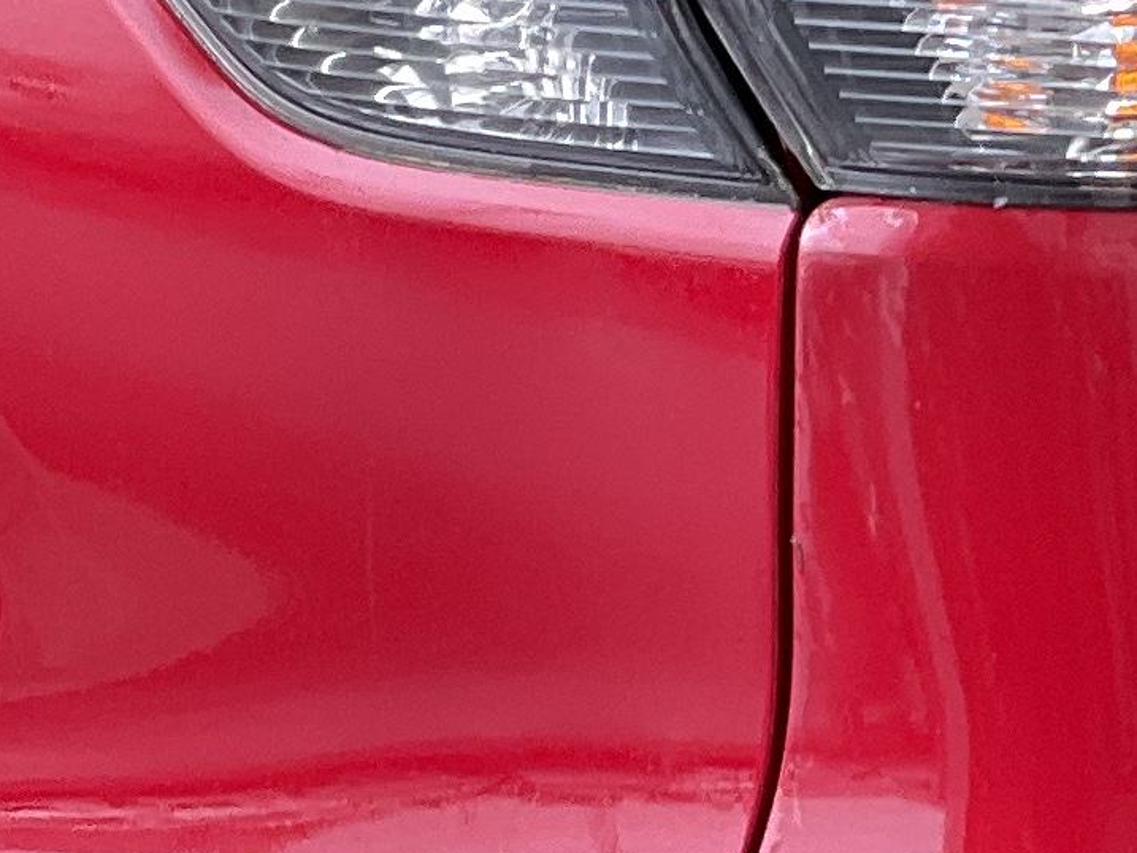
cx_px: 1513
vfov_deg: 9.1
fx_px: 5355
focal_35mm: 163
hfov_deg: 11.8
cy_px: 279
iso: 64
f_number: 1.8
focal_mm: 3
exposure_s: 1/66
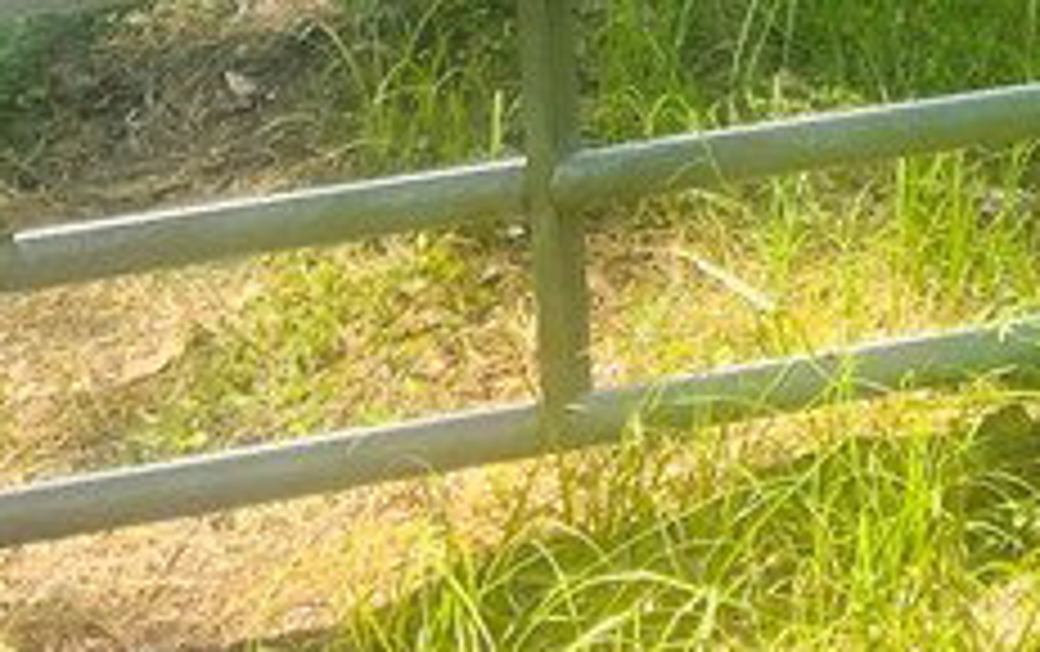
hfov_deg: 16.5
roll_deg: -0.9
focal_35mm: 122
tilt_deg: -1.3
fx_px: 3462
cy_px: -1048
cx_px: 1184
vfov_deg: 9.3
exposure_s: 1/1117
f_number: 1.6
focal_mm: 5.1
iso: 50
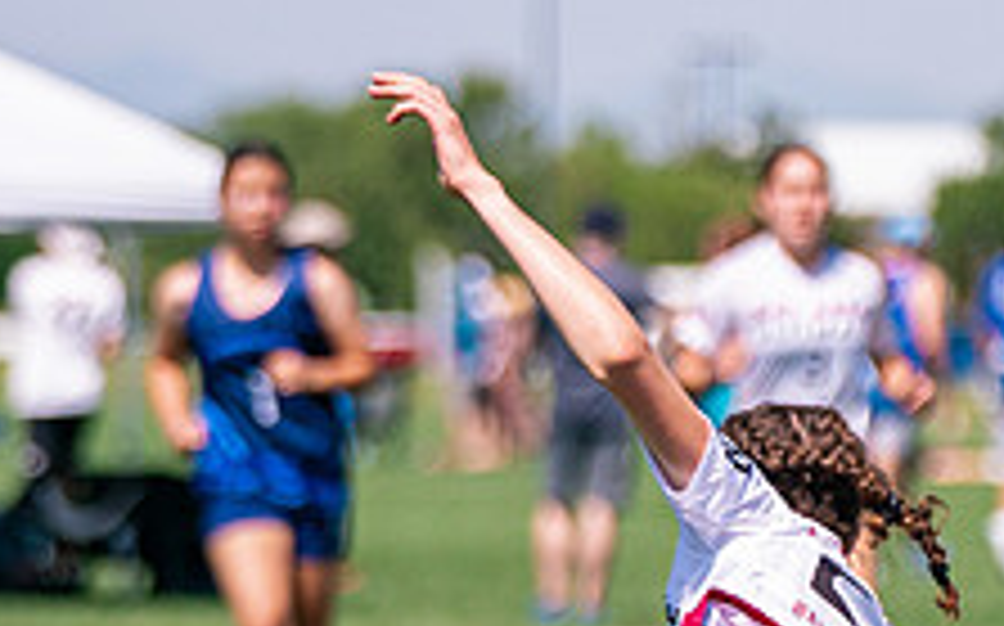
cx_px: 865
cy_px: 565
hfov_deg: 4.8
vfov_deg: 3.0
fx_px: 11948
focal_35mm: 437
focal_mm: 129
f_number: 2.8
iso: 320
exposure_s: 1/8000
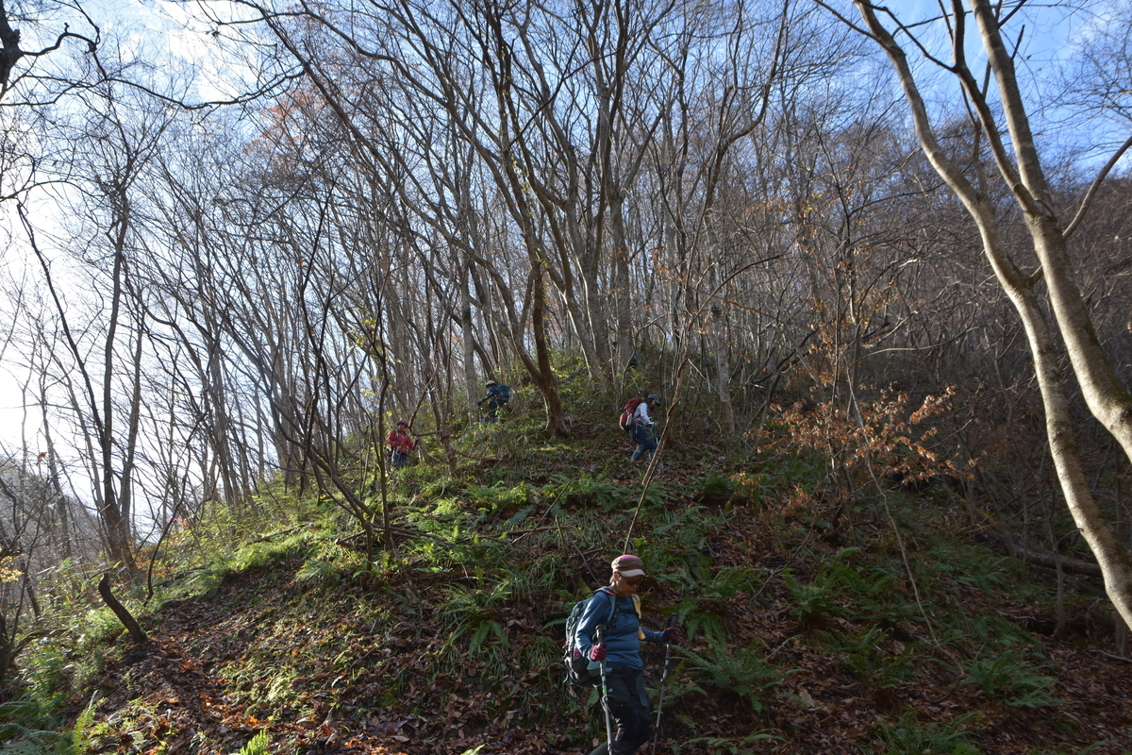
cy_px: 378
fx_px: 802
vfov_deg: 50.4
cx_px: 566
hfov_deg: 70.4
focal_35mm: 26
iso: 125
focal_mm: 17
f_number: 5.6
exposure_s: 1/125
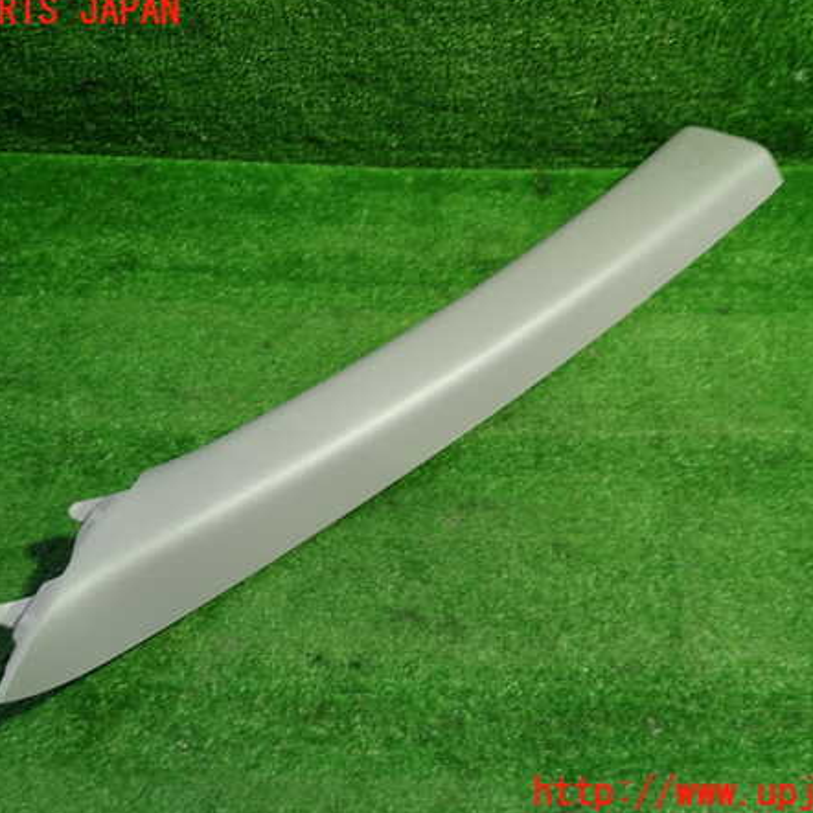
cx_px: 397
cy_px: 403
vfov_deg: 54.0
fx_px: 797
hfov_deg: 54.0
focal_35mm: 30
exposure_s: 1/40
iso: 200
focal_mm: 4.5
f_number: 2
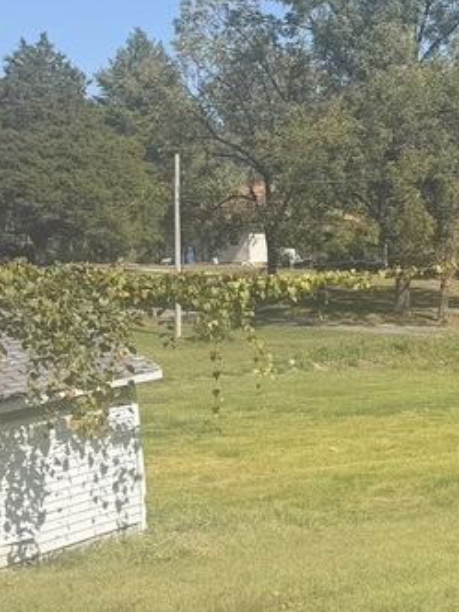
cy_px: 343
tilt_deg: -3.2
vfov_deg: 25.0
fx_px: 1379
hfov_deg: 18.2
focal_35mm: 78
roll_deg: -1.0
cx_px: 500
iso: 80
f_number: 1.78
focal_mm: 6.76
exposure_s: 1/3279
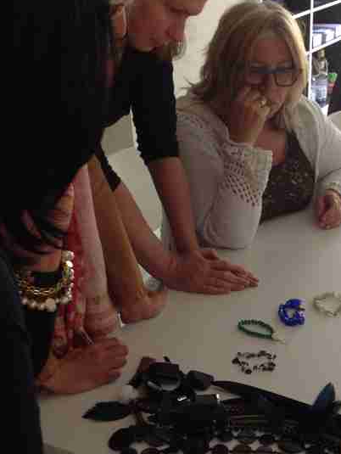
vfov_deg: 31.5
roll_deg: +1.3
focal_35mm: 61
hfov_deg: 23.8
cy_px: 280
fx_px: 800
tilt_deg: -27.2
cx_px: 256
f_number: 2.4
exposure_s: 1/20
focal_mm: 4.28
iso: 50
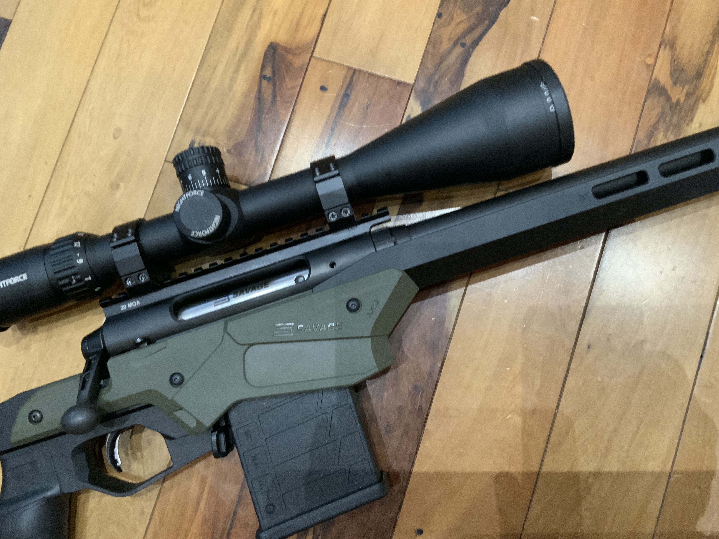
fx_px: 602
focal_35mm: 29
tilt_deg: -82.7
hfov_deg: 61.7
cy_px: 270
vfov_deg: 48.2
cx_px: 360
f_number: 1.8
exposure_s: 1/30
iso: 320
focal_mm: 3
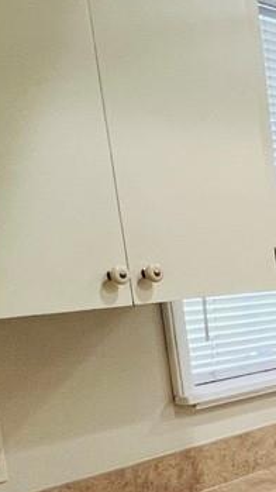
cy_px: 403
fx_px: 847
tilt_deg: -12.2
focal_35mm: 65
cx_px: 817
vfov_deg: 31.4
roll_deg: -0.1
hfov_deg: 11.4
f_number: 1.8
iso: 200
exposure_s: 1/120
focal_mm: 1.57
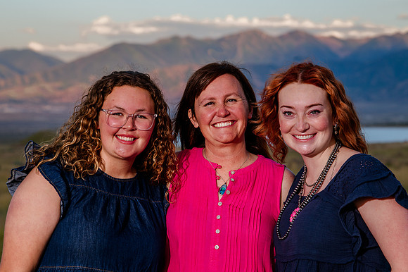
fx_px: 1309
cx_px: 200
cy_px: 154
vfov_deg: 11.8
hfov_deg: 17.7
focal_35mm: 116
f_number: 5.6
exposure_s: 1/250
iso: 200
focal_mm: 86
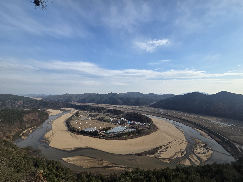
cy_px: 91
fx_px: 91
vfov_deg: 89.9
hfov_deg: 106.2
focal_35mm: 13
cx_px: 122
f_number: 2.2
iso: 50
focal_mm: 2.2
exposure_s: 1/2122
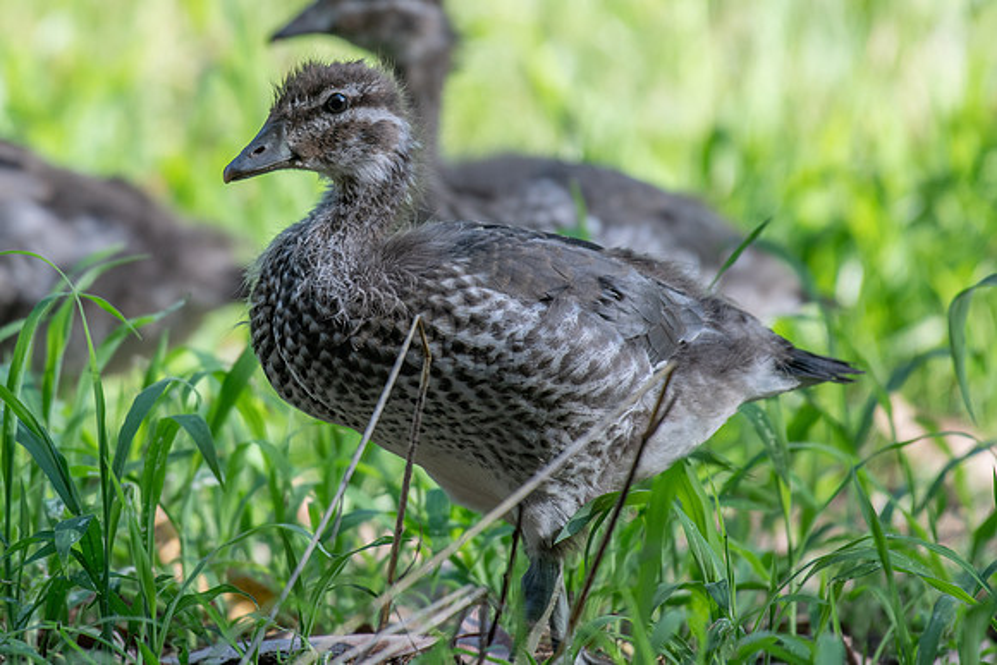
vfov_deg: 1.5
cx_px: 348
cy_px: 120
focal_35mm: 922
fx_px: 25543
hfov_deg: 2.2
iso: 110
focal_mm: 500
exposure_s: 1/125
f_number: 5.6
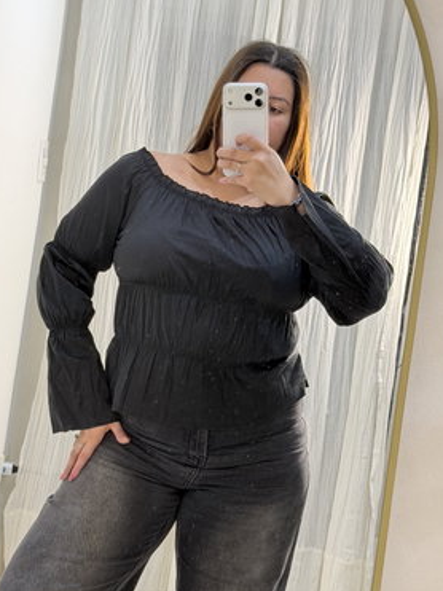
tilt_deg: -9.5
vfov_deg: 28.1
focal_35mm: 69
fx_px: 1178
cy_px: 217
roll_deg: -6.5
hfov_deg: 21.3
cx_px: 171
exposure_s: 1/50
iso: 100
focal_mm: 6.76
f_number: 1.78
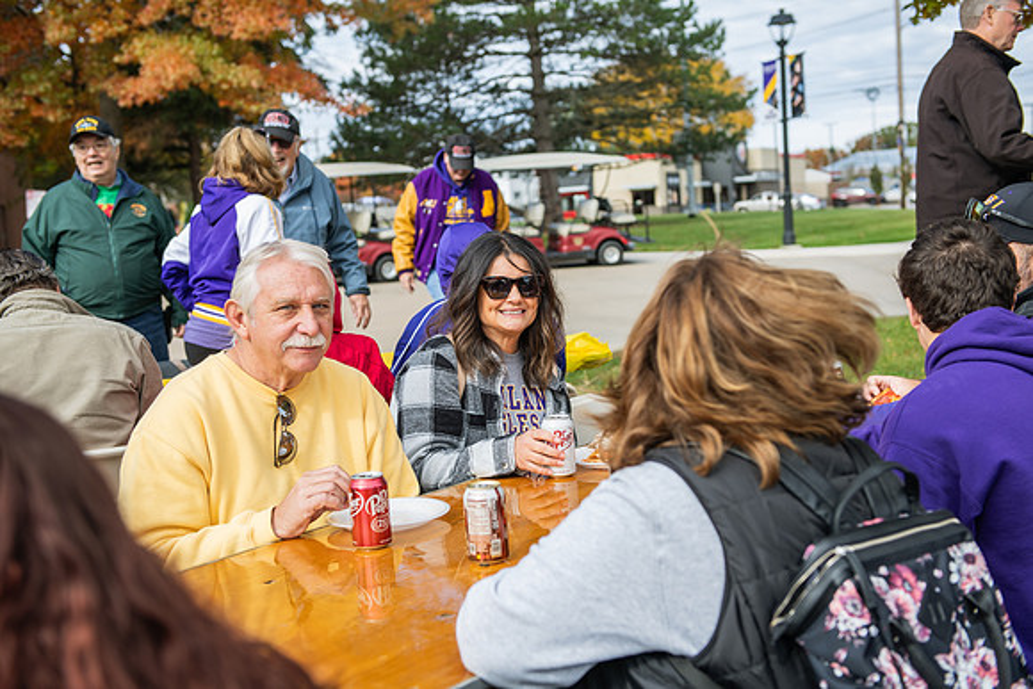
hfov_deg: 41.1
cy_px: 344
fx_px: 1378
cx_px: 516
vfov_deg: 28.1
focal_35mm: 48
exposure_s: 1/400
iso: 100
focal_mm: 48
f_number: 3.5
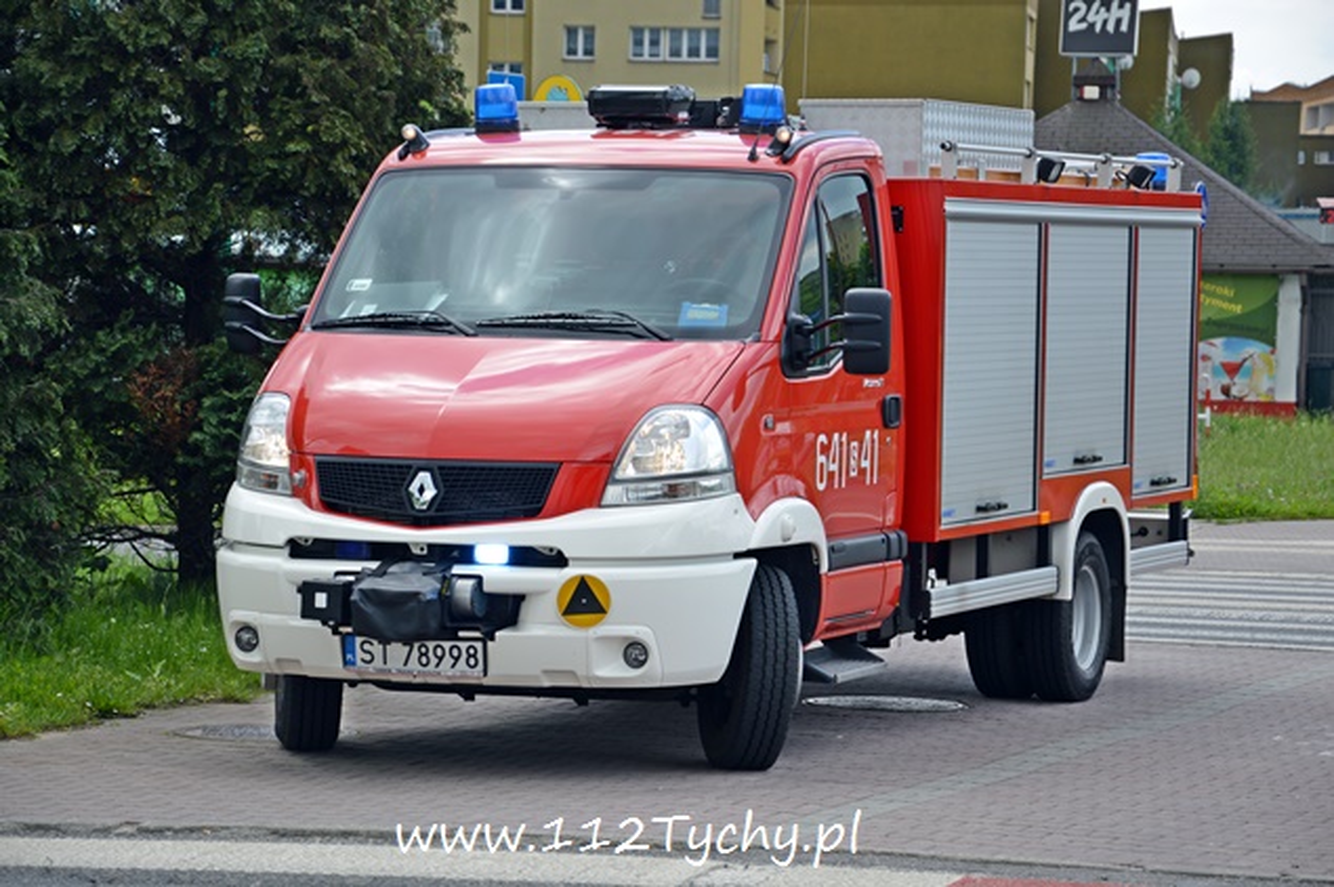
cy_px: 444
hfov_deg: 17.1
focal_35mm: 120
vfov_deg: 11.4
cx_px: 667
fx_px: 4442
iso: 100
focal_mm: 80
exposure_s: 1/160
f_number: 6.3
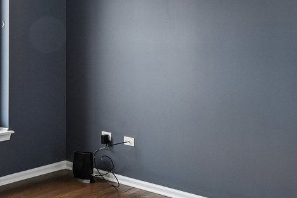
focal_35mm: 52
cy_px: 58
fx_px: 429
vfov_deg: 25.8
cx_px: 128
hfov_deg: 38.1
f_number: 8
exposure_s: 1/15
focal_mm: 10
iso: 250
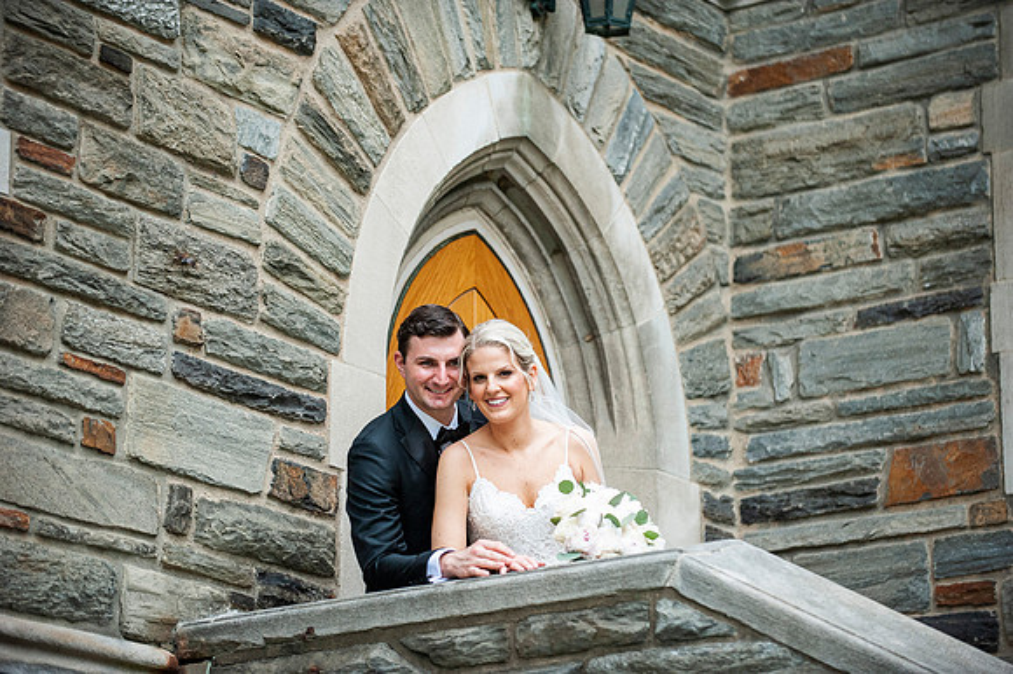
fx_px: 3796
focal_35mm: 135
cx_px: 506
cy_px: 337
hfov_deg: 15.2
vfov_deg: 10.1
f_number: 2.8
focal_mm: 135
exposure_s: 1/4000
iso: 1600
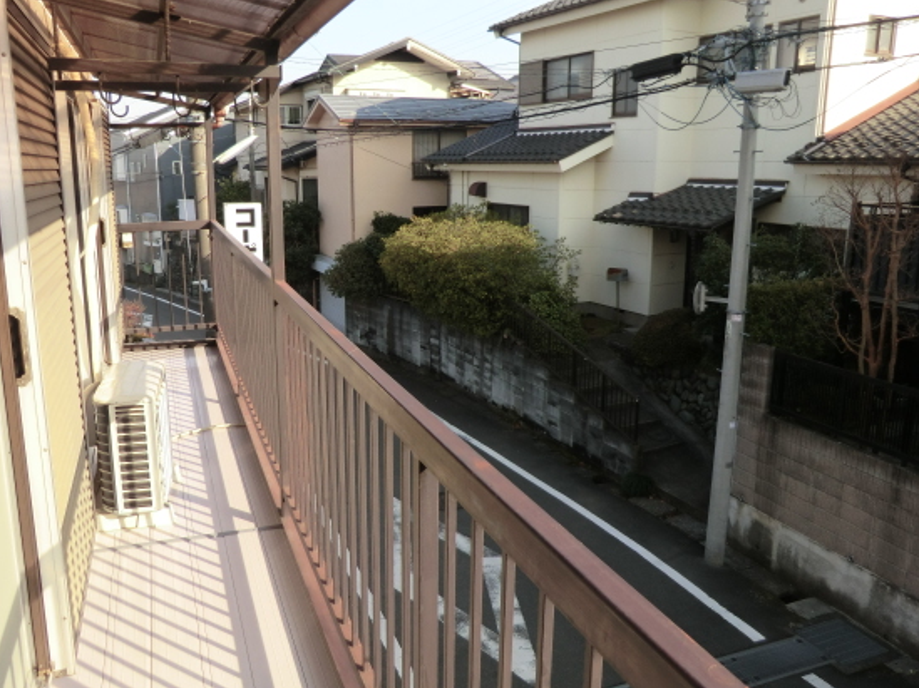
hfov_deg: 63.2
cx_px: 397
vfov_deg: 49.7
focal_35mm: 28
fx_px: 743
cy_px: 352
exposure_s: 1/400
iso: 80
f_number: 3.2
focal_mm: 4.3
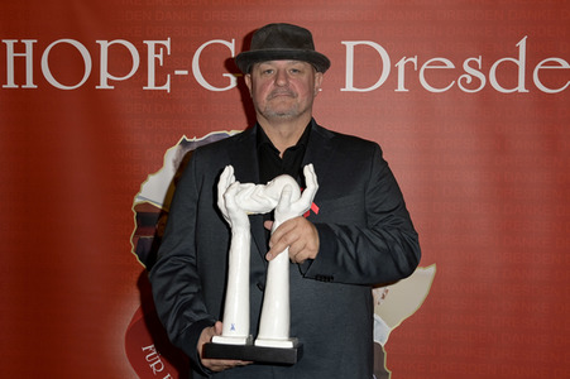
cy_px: 190
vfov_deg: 37.8
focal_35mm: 35
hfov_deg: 54.5
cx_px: 285
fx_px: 554
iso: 800
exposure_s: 1/250
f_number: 5
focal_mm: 35
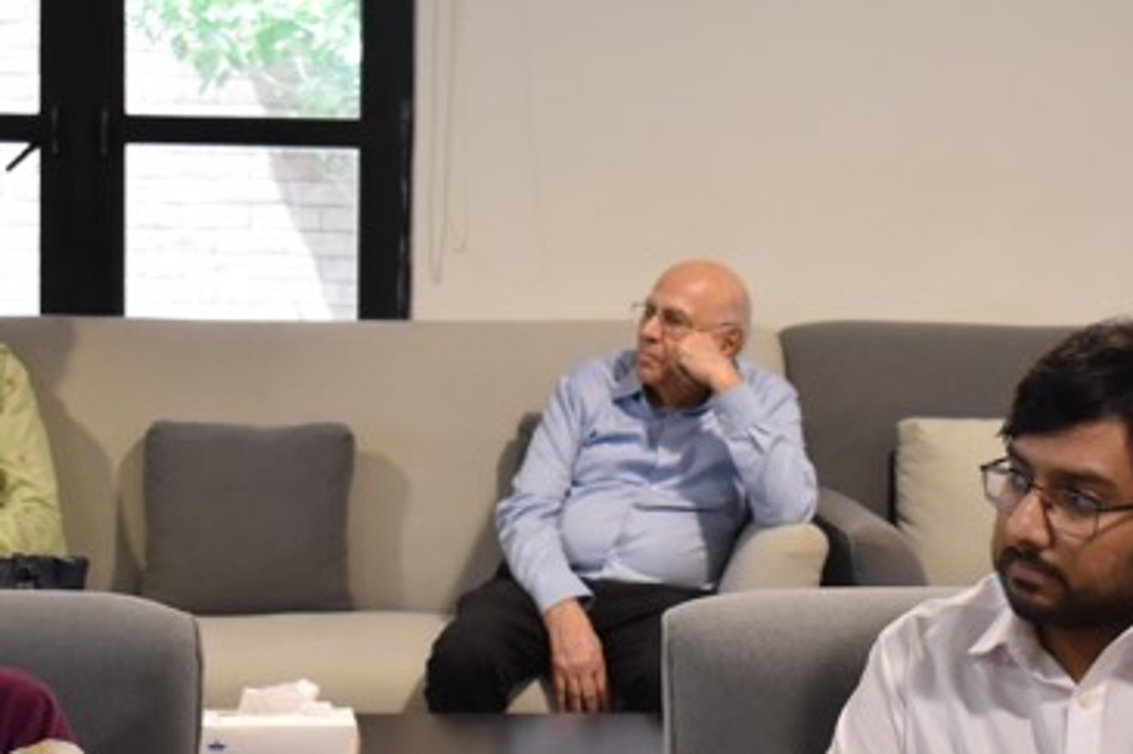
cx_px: 751
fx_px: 3492
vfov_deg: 12.3
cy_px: 583
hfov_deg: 18.4
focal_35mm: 111
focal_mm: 30
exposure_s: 1/30
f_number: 4.2
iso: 900
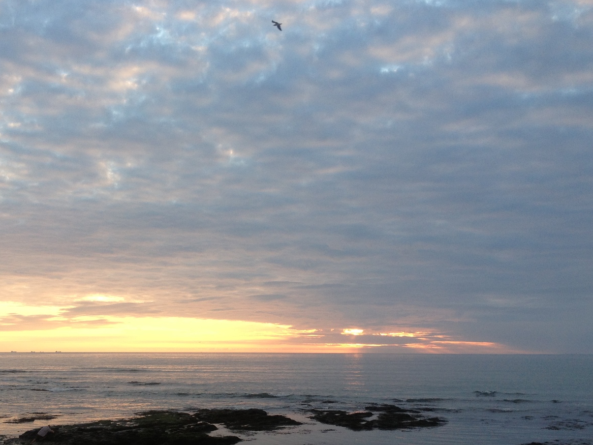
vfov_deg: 30.0
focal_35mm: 48
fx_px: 822
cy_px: 303
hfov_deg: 39.5
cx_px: 233
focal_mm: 4.28
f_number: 2.4
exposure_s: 1/159
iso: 50
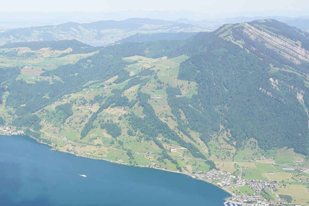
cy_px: 143
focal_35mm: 51
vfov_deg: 26.3
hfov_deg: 36.9
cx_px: 43
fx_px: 438
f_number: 10
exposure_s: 1/100
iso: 100
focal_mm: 24
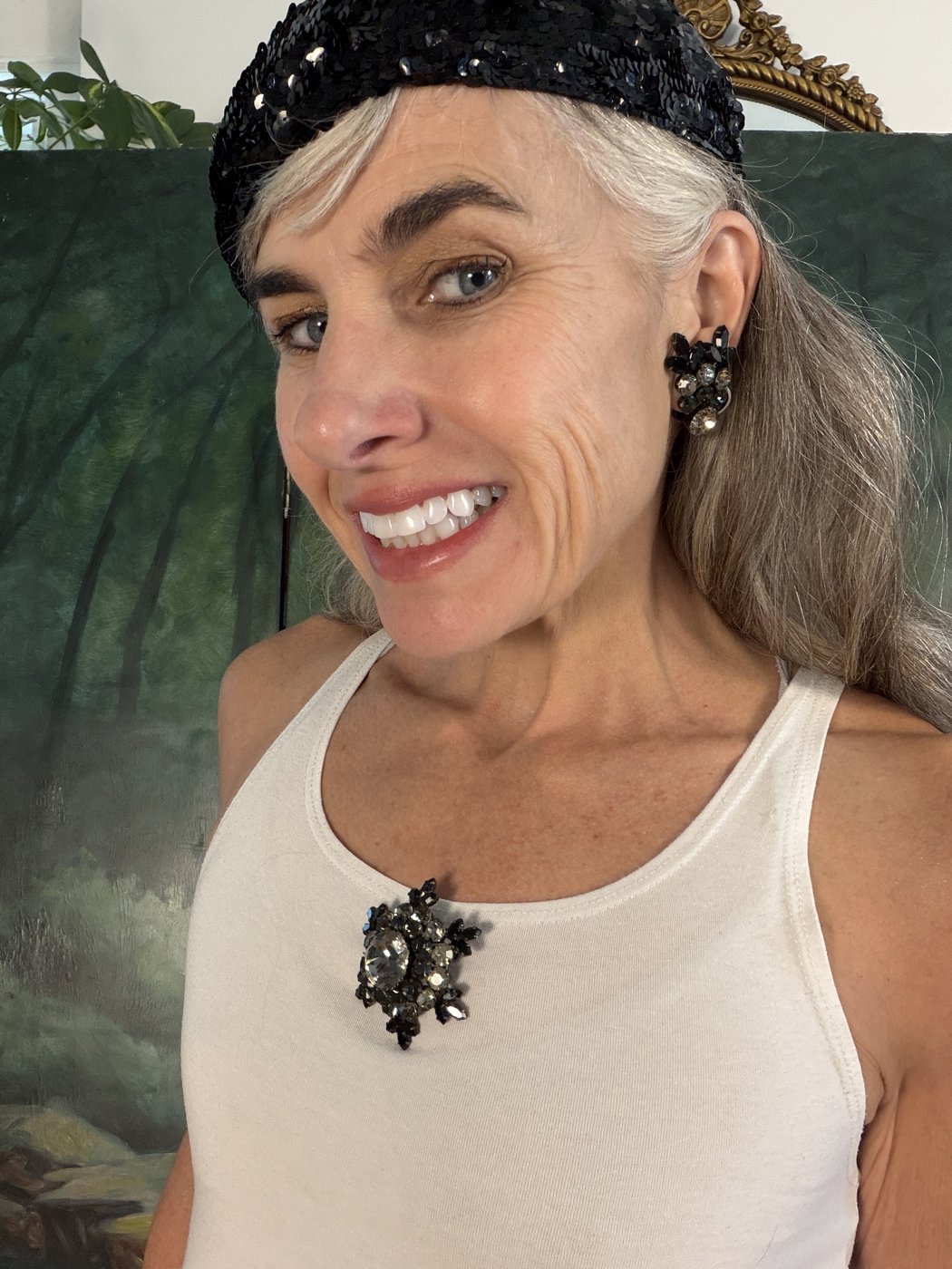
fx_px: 1100
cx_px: 476
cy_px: 634
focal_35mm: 30
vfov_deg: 60.0
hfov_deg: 46.8
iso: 200
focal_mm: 2.71
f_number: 1.9
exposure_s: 1/60
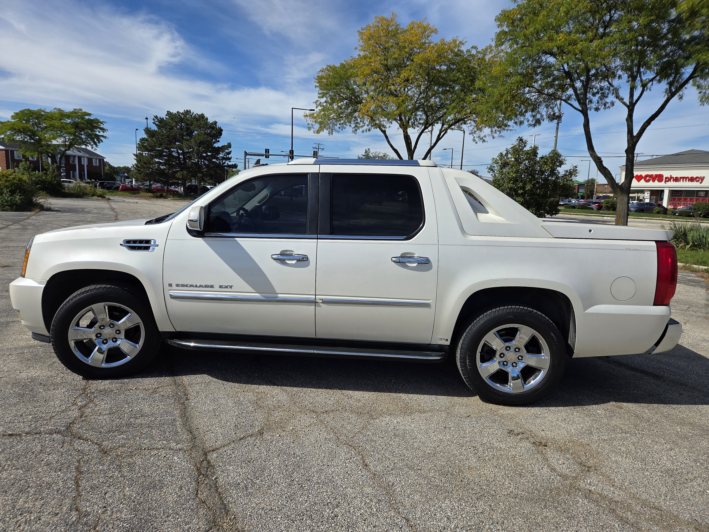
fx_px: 471
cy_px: 266
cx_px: 354
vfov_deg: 58.9
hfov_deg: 73.9
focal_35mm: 23
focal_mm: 5.4
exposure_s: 1/7328
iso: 80
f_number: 1.8
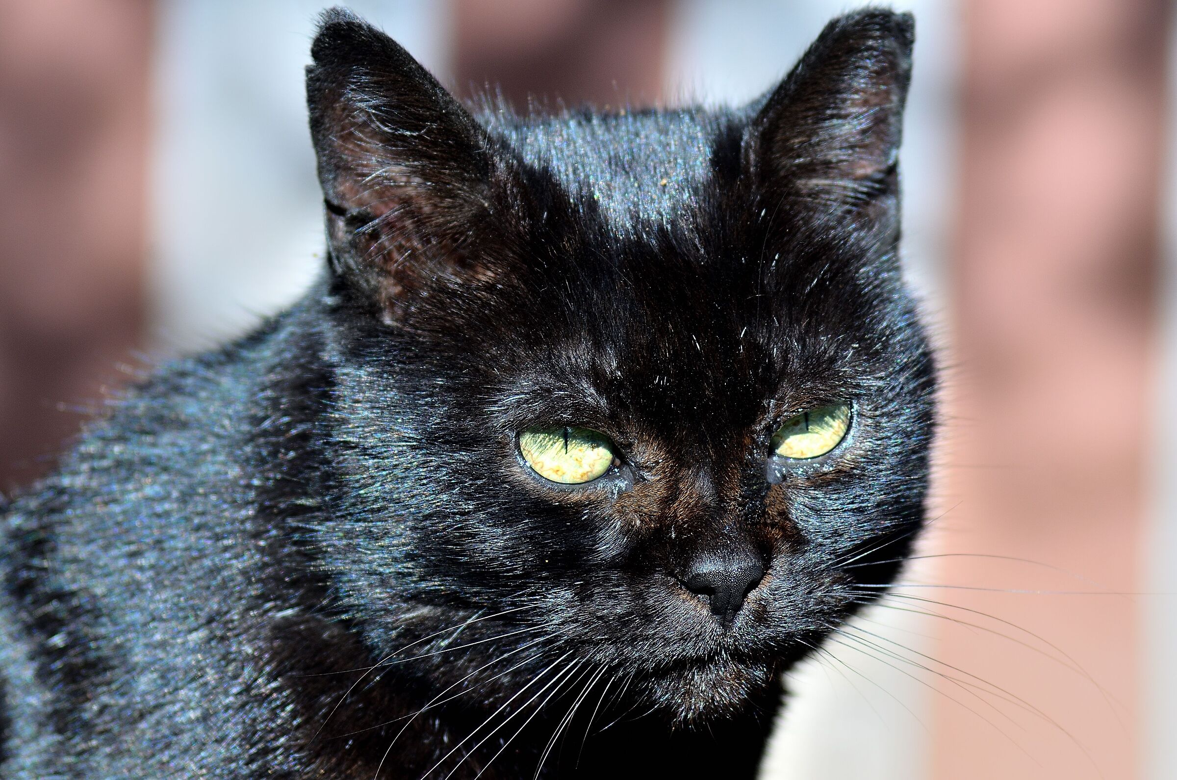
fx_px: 11746
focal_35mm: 360
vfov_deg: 3.8
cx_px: 588
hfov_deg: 5.7
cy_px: 390
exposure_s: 1/200
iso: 100
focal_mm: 240
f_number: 7.1
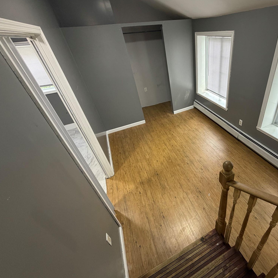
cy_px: 138
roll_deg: +5.1
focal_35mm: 17
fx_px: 154
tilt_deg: -35.3
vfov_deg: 84.0
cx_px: 183
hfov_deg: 81.4
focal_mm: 2.22
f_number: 2.2
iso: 200
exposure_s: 1/60
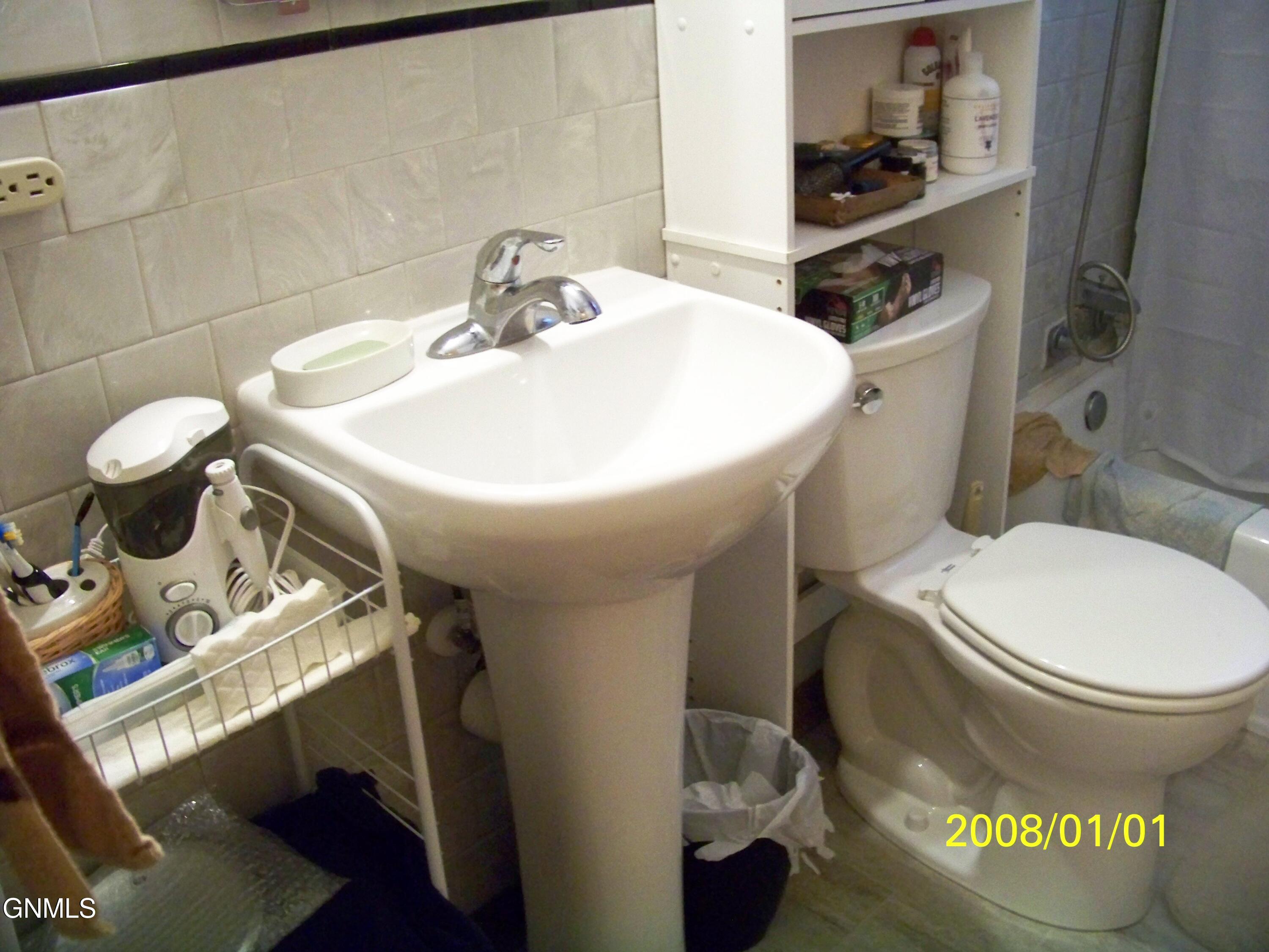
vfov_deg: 42.9
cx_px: 634
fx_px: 1210
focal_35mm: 33
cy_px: 476
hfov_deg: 55.4
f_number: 2.8
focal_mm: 5.85
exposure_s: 1/30
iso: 800
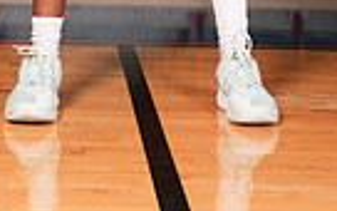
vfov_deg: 8.5
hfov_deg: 15.1
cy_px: -340
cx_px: 87
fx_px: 1267
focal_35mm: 138
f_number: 6.3
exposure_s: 1/200
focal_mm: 41
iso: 400
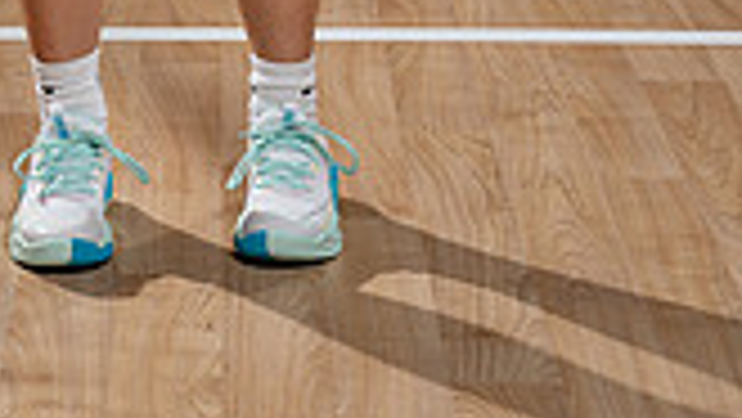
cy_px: -562
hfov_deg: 14.9
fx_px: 2815
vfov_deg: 7.9
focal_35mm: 143
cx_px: 85
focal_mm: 50
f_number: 8
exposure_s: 1/250
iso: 100
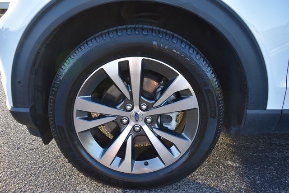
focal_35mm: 27
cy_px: 96
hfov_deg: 67.4
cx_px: 144
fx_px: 217
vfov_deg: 48.0
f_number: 3.5
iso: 640
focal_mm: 18
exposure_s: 1/250
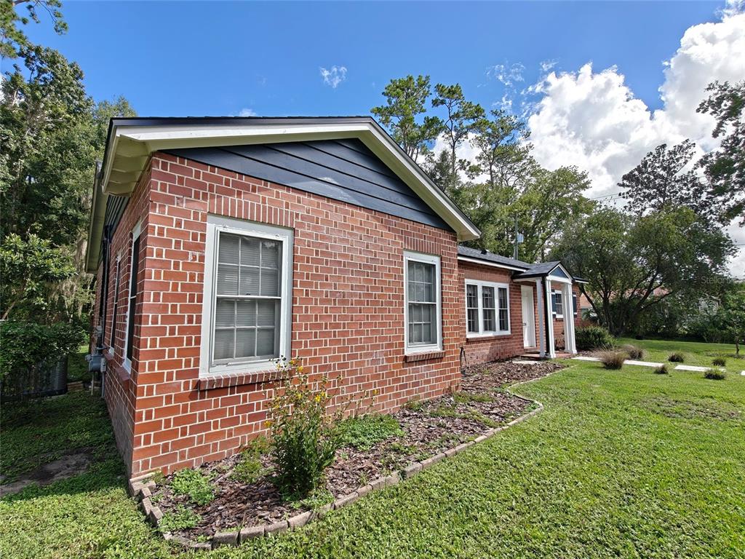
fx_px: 323
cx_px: 372
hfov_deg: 98.2
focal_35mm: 15
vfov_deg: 81.7
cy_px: 280
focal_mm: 2.3
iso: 125
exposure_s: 1/334
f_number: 2
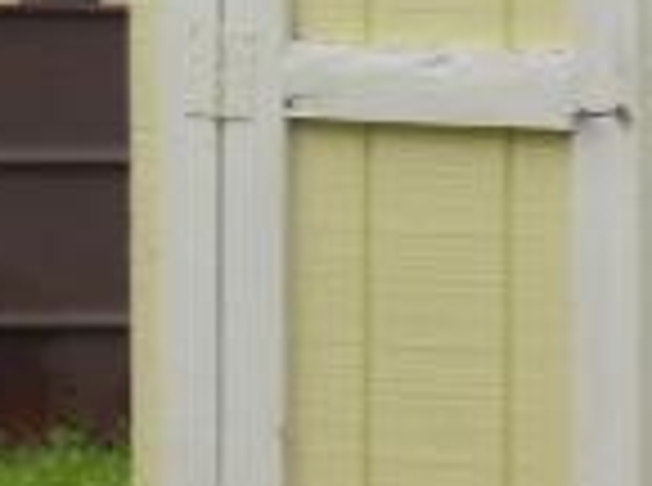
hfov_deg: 3.6
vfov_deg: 2.7
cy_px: -130
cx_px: 1407
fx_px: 10315
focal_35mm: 549
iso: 200
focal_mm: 22.1
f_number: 5.7
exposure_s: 1/60
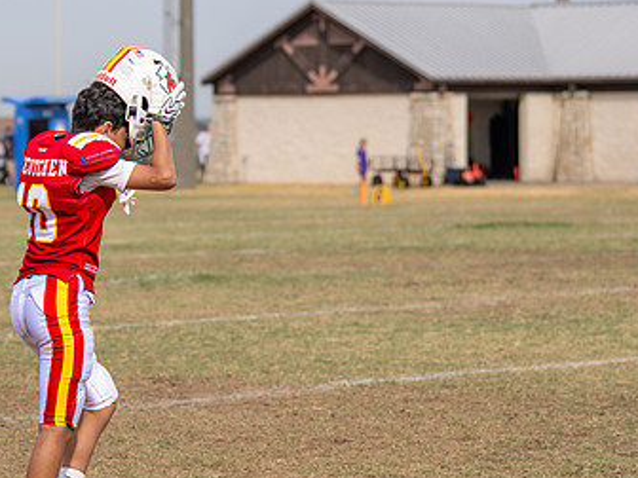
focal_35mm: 178
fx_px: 3281
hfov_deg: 11.0
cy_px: 220
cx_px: 34
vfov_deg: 8.3
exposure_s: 1/2500
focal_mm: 70
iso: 160
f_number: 2.8
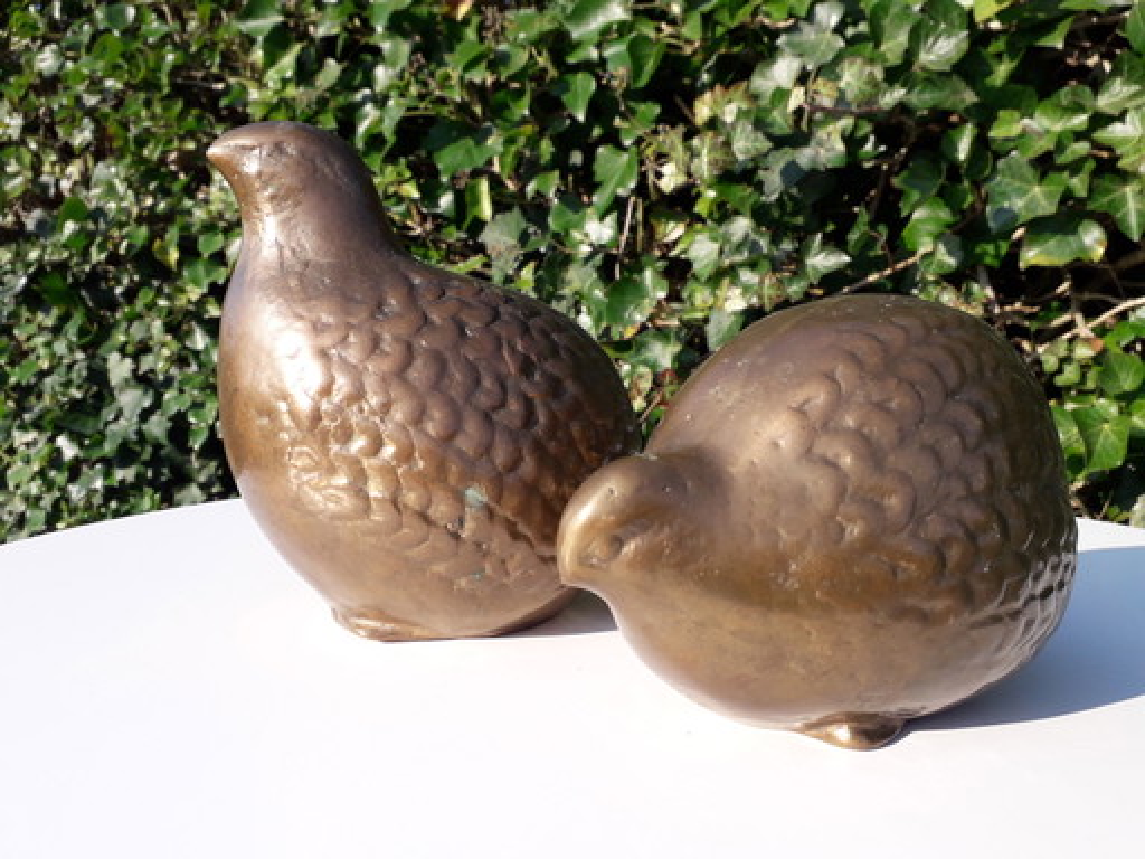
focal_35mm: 27
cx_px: 572
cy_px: 430
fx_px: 893
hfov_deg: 65.3
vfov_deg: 51.4
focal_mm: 3.6
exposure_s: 1/873
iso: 40
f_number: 1.9
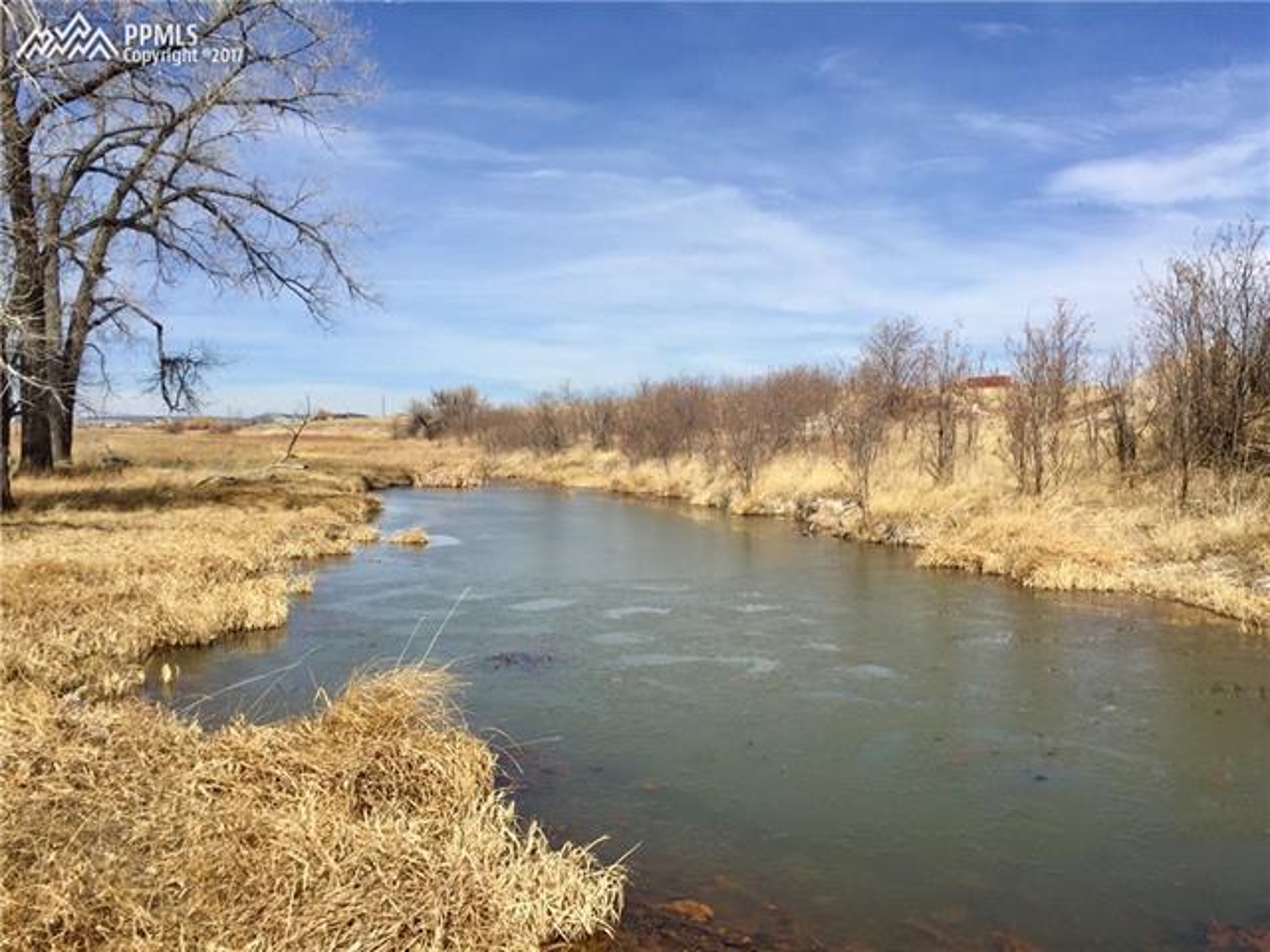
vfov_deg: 48.2
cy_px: 476
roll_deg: -0.7
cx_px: 635
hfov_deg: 61.7
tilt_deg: -0.1
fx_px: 1064
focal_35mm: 29
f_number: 2.2
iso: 32
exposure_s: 1/3597
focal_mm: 4.15
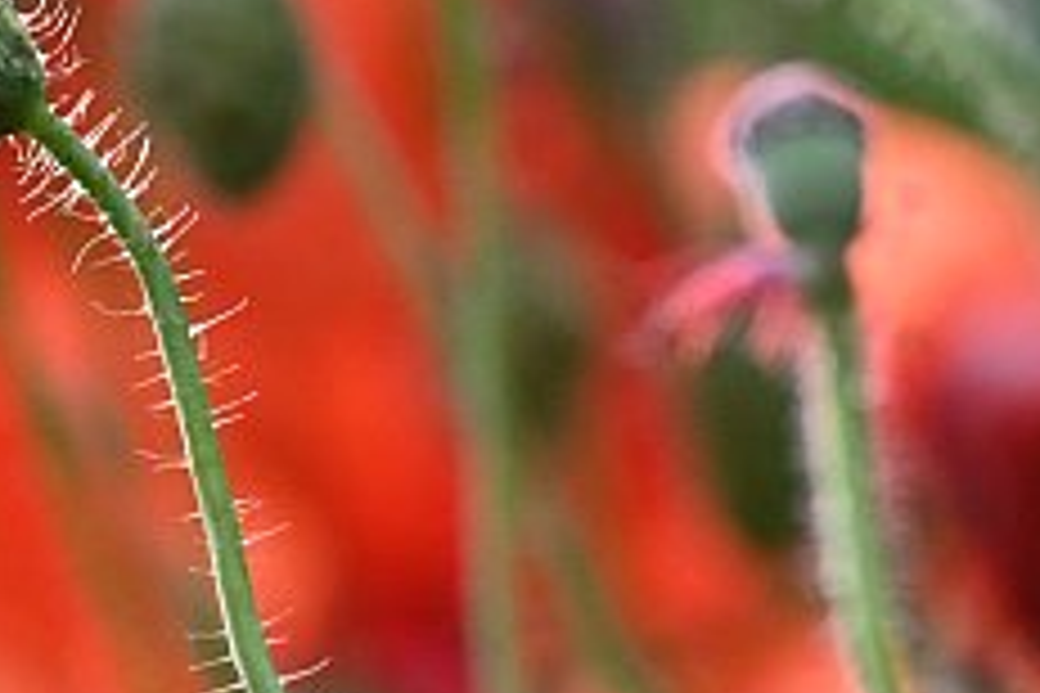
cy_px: -27
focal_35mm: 2080
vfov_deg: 0.7
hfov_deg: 1.0
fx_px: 60084
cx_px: 657
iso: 1600
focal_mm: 400
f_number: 9
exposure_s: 1/800
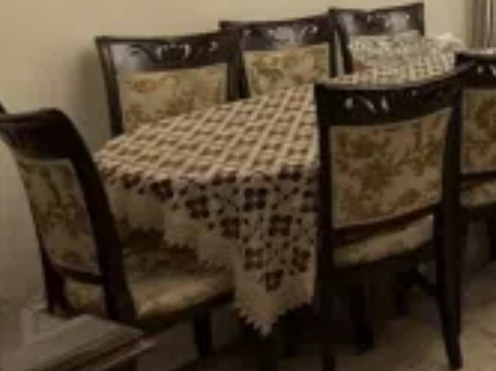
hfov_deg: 27.8
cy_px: -27
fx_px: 773
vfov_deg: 25.2
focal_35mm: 54
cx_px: 684
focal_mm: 2.22
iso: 250
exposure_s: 1/100
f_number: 2.2
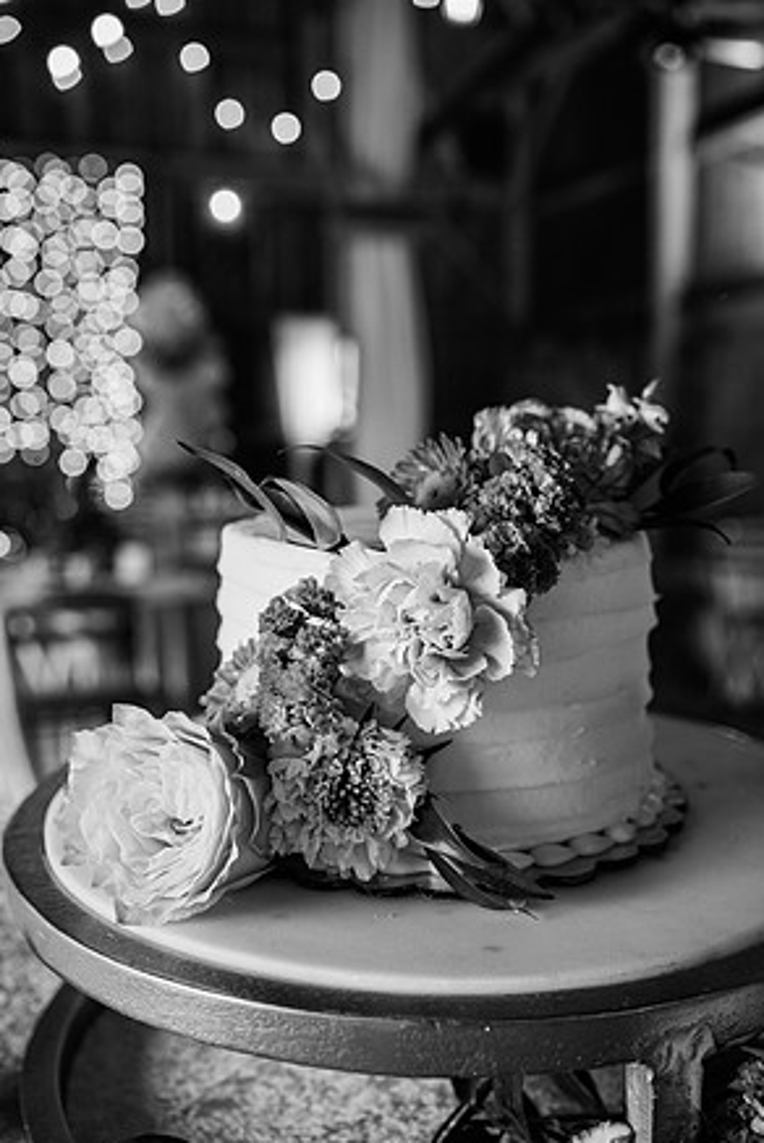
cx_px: 386
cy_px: 575
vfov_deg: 51.9
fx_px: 1176
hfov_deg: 36.0
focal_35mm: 37
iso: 320
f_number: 4.5
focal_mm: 36
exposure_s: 1/200
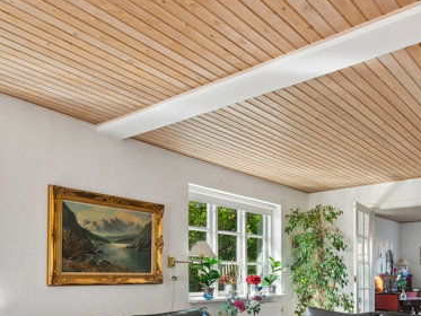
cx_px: 271
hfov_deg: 54.5
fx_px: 401
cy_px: 278
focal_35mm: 33
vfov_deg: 40.1
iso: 200
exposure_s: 1/13
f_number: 10
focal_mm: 16
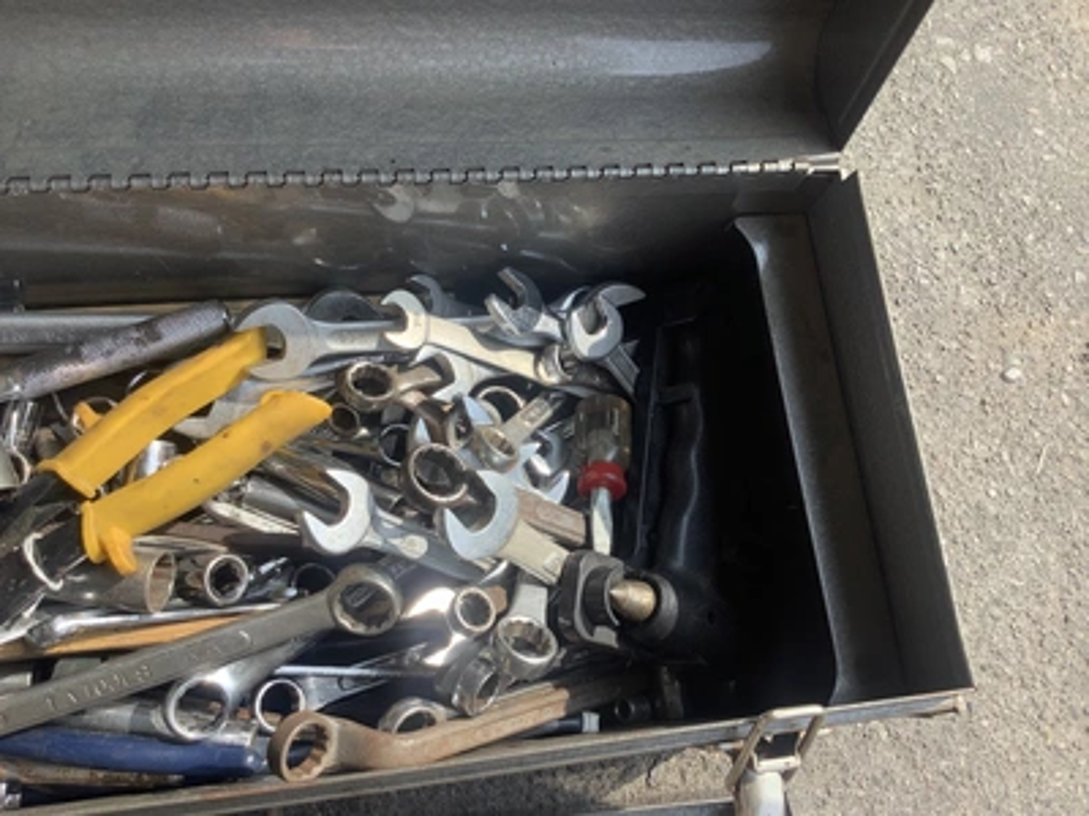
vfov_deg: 45.4
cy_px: 408
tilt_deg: -72.1
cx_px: 544
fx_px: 975
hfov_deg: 58.4
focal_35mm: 31
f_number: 2.4
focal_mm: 3.3
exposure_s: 1/405
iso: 25
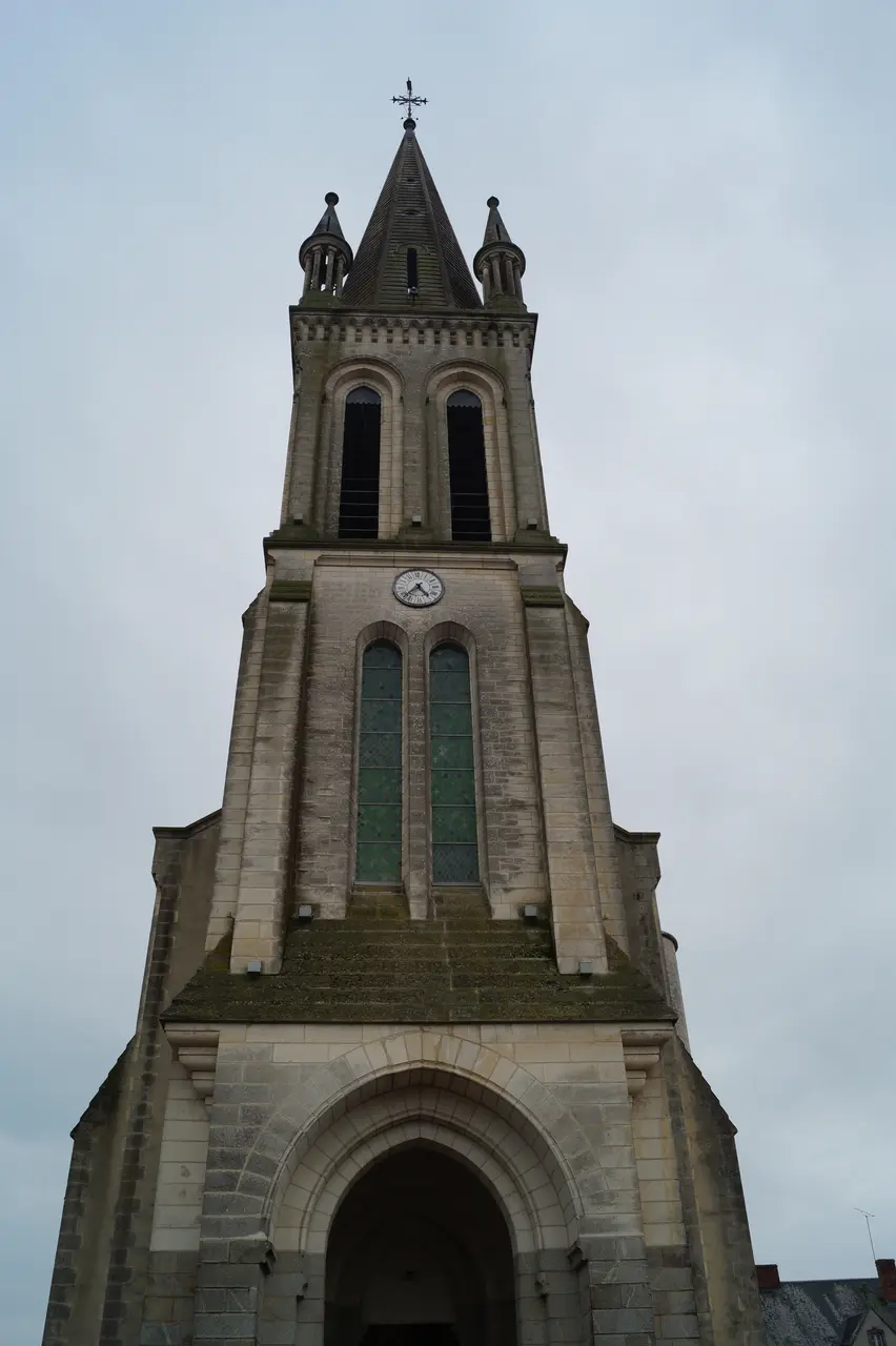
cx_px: 448
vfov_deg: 67.4
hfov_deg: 47.9
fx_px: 1009
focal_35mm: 27
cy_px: 673
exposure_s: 1/100
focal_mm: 18
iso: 100
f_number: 7.1
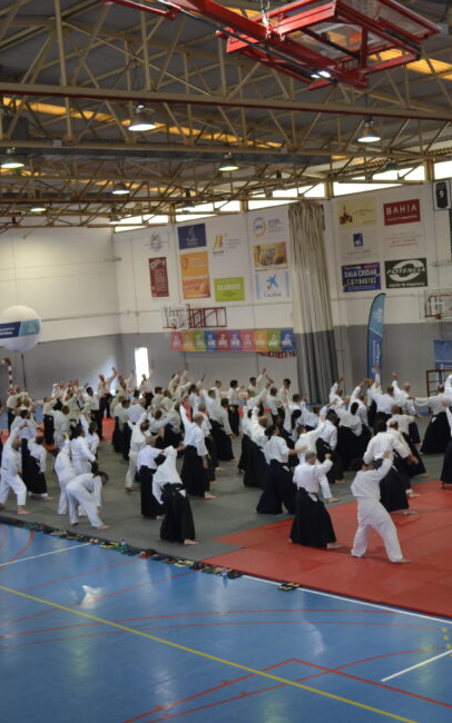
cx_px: 311
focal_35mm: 53
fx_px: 1045
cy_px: 375
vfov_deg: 38.2
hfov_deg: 24.3
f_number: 4
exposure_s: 1/60
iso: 400
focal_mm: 22
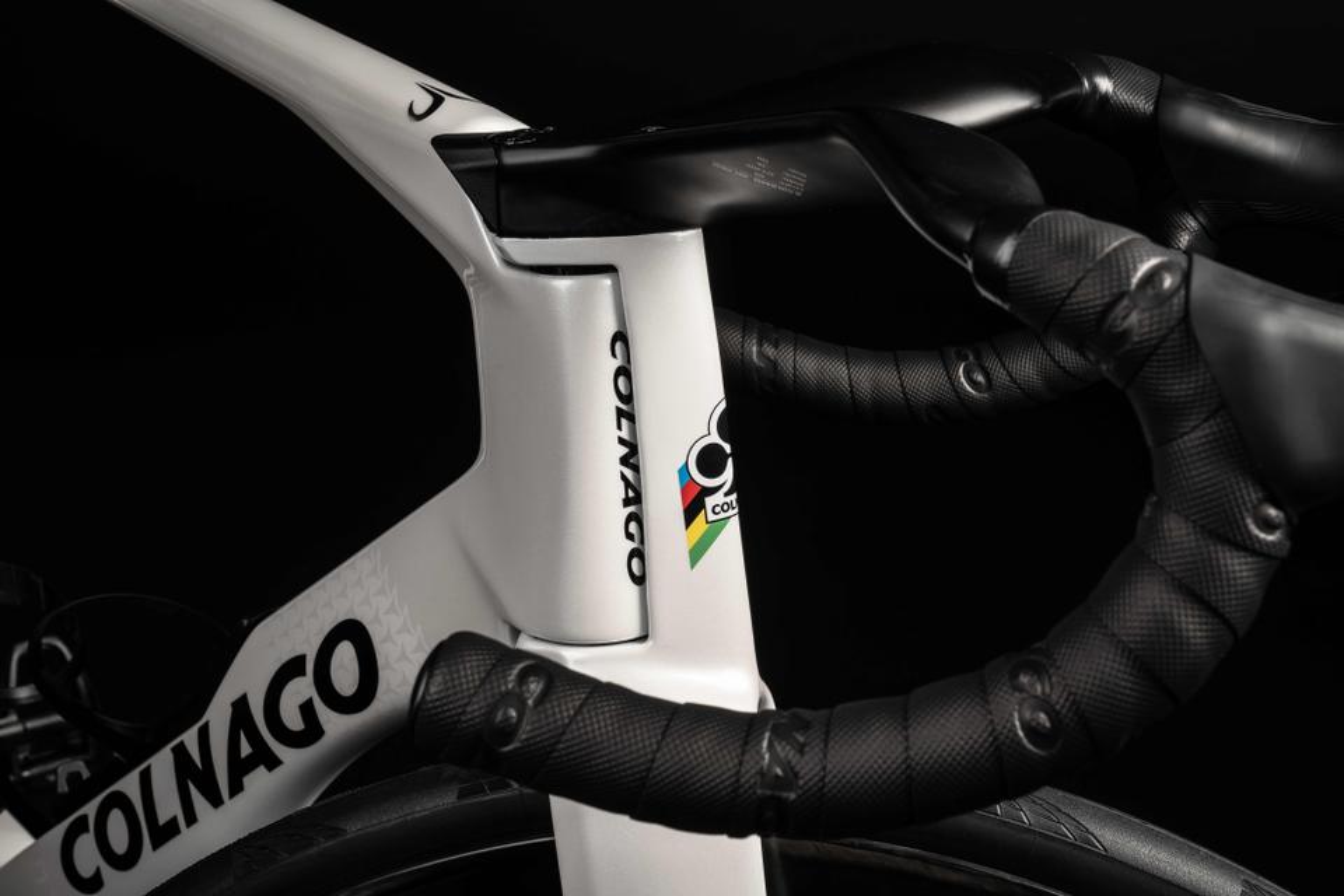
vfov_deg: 19.5
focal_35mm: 70
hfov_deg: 28.8
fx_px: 2613
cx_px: 672
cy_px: 448
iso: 100
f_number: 18
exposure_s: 1/160
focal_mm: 70
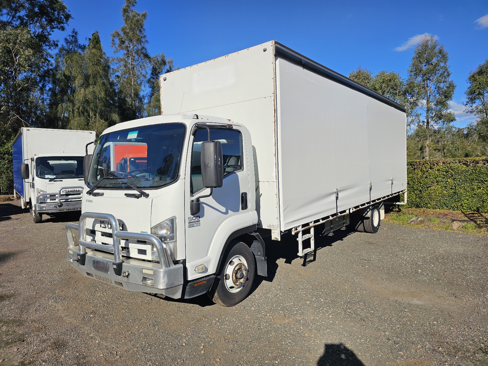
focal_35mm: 23
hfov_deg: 73.9
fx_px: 324
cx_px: 244
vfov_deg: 58.9
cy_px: 183
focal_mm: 6.3
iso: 12
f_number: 1.7
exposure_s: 1/1667
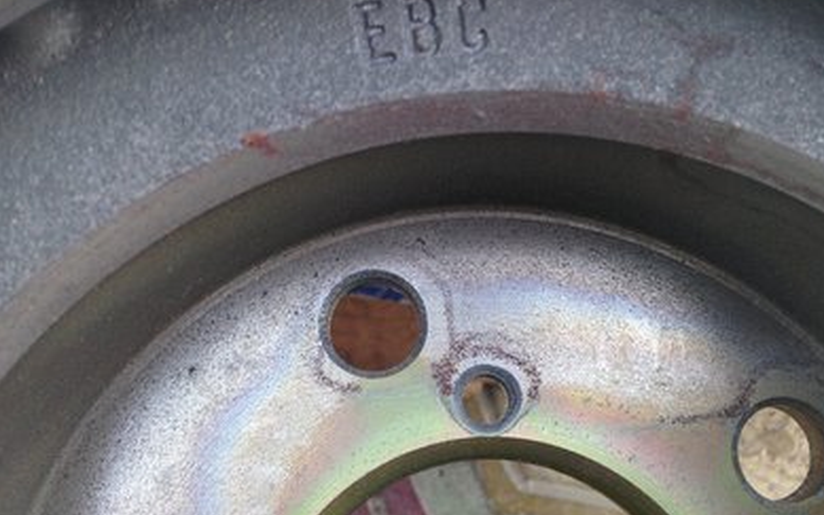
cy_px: 239
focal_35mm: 36
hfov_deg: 54.0
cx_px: 419
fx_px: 808
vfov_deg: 35.3
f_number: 2.4
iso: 125
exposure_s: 1/20
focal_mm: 4.12
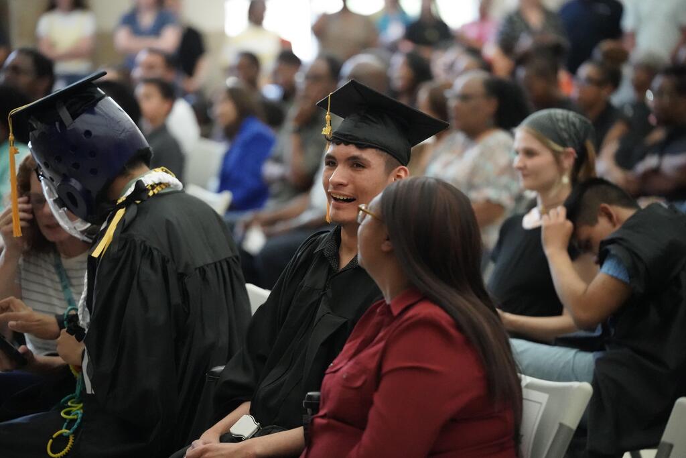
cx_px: 343
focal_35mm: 135
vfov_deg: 10.2
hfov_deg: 15.2
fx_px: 2573
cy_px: 229
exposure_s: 1/2000
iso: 20000
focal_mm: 135
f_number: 3.2
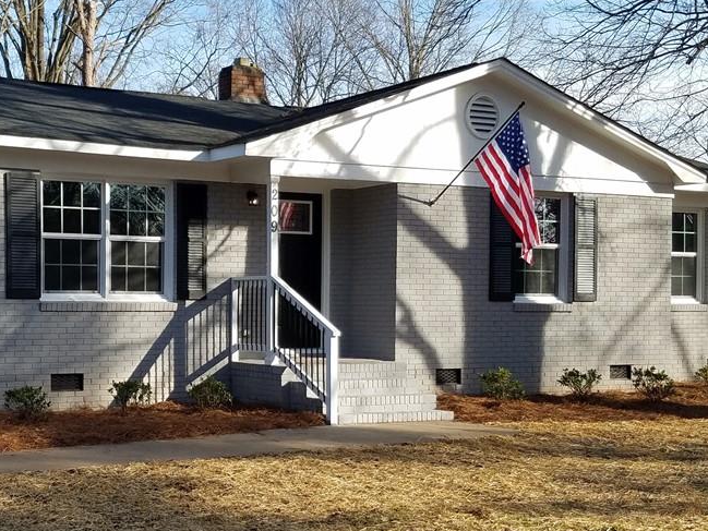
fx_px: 839
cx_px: 188
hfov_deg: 44.4
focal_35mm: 41
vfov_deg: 35.0
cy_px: 329
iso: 50
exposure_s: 1/1152
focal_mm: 4.2
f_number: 1.7
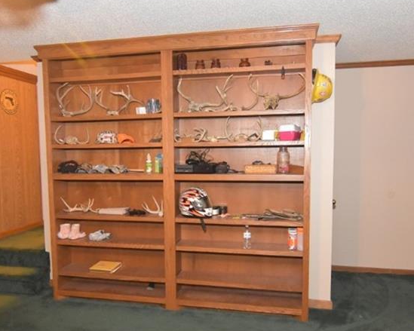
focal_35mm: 29
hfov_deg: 60.7
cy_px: 186
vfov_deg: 50.0
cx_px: 203
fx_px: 354
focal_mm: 11
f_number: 4
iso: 6400
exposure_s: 1/60
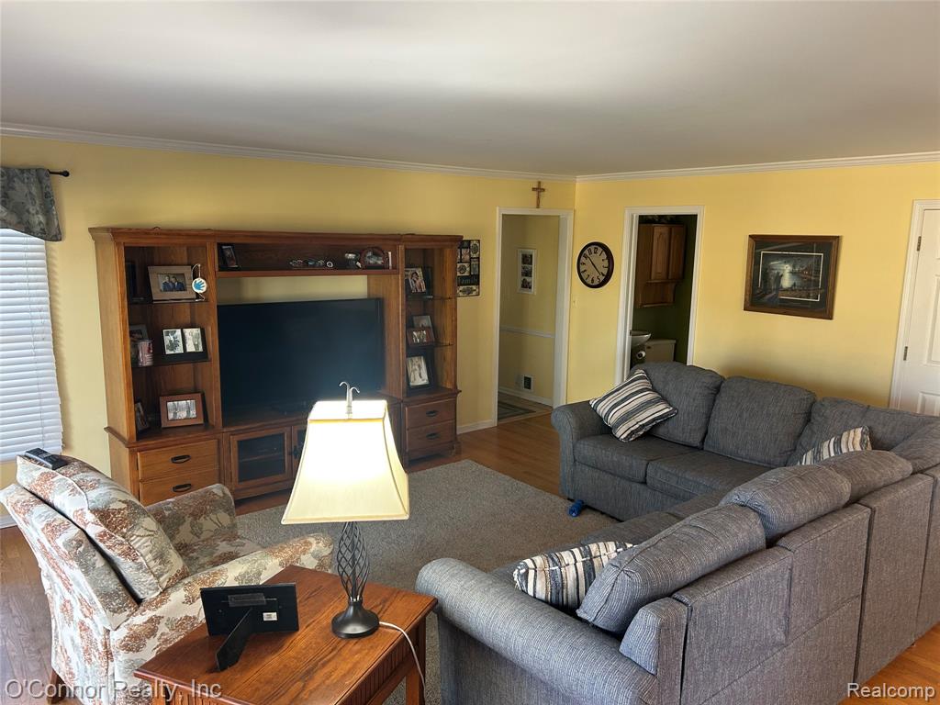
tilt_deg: -9.5
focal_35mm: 26
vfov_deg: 53.1
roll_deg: -0.6
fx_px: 706
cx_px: 470
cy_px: 352
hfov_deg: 67.3
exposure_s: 1/60
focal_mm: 5.7
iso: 125
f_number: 1.5
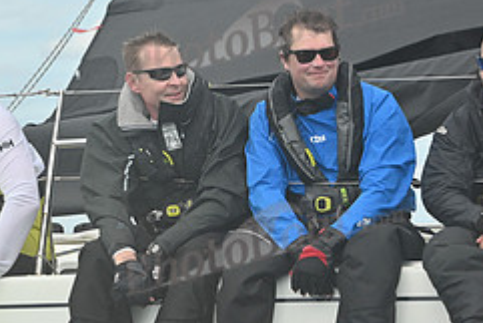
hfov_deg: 10.4
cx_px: 20
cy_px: 168
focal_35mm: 197
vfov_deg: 7.0
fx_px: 2645
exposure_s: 1/1250
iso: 320
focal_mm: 82
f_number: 8
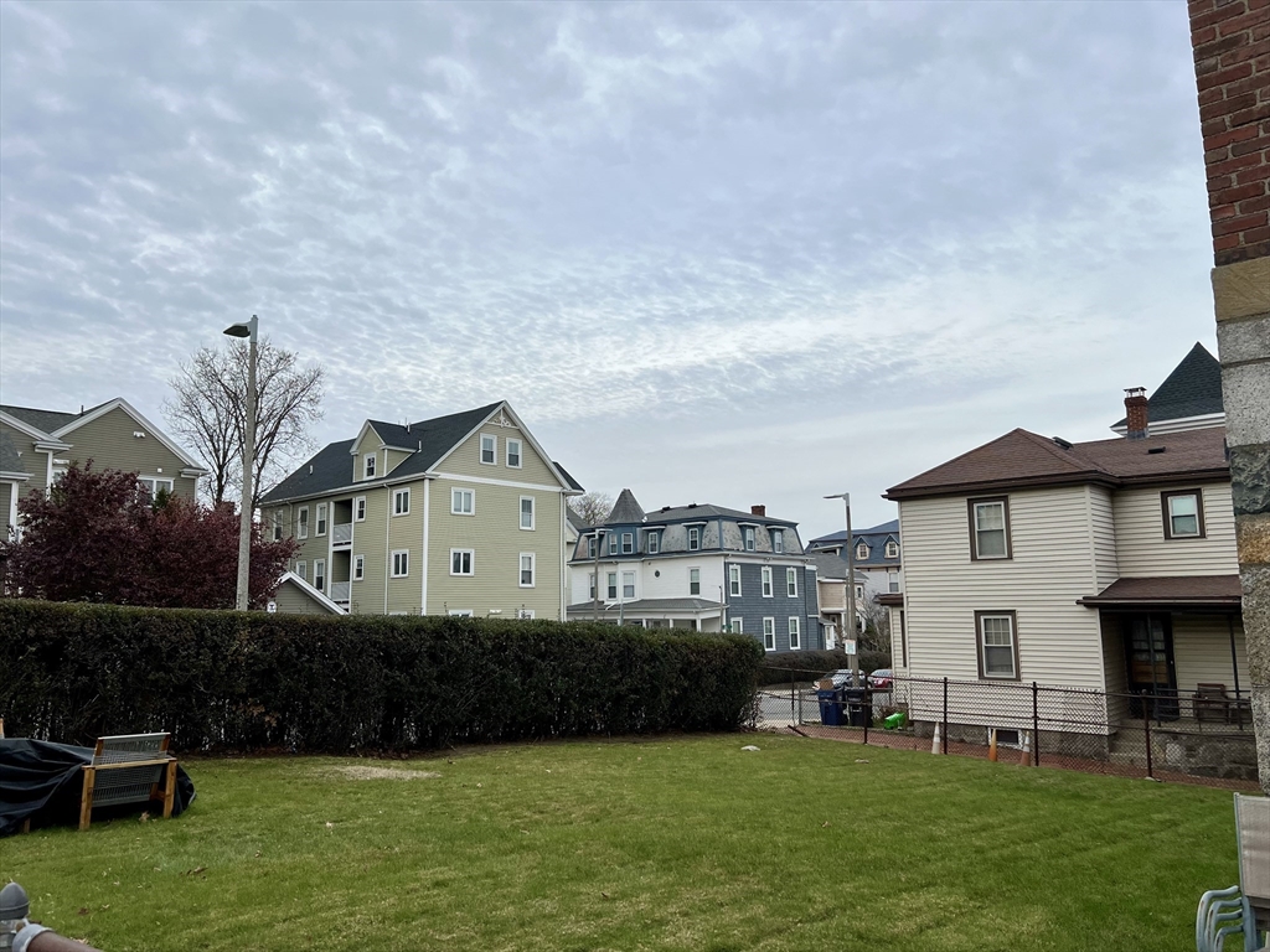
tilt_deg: +9.2
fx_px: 954
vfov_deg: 53.1
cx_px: 635
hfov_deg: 67.3
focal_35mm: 26
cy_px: 476
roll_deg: +1.2
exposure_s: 1/2632
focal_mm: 5.7
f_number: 1.5
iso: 50
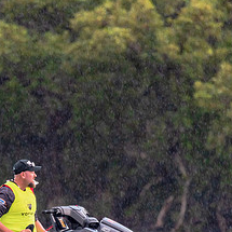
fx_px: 10934
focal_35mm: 1442
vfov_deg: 1.2
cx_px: 44
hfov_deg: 1.2
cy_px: 199
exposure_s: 1/200
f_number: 6.3
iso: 800
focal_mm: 600
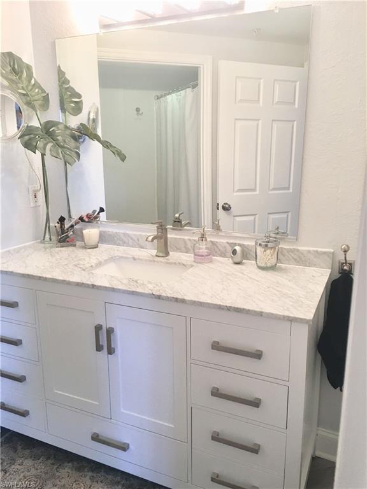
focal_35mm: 29
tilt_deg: -13.3
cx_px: 184
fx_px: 410
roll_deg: -0.1
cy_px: 244
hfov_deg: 48.2
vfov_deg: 61.7
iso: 32
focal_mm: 4.15
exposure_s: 1/30
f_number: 2.2
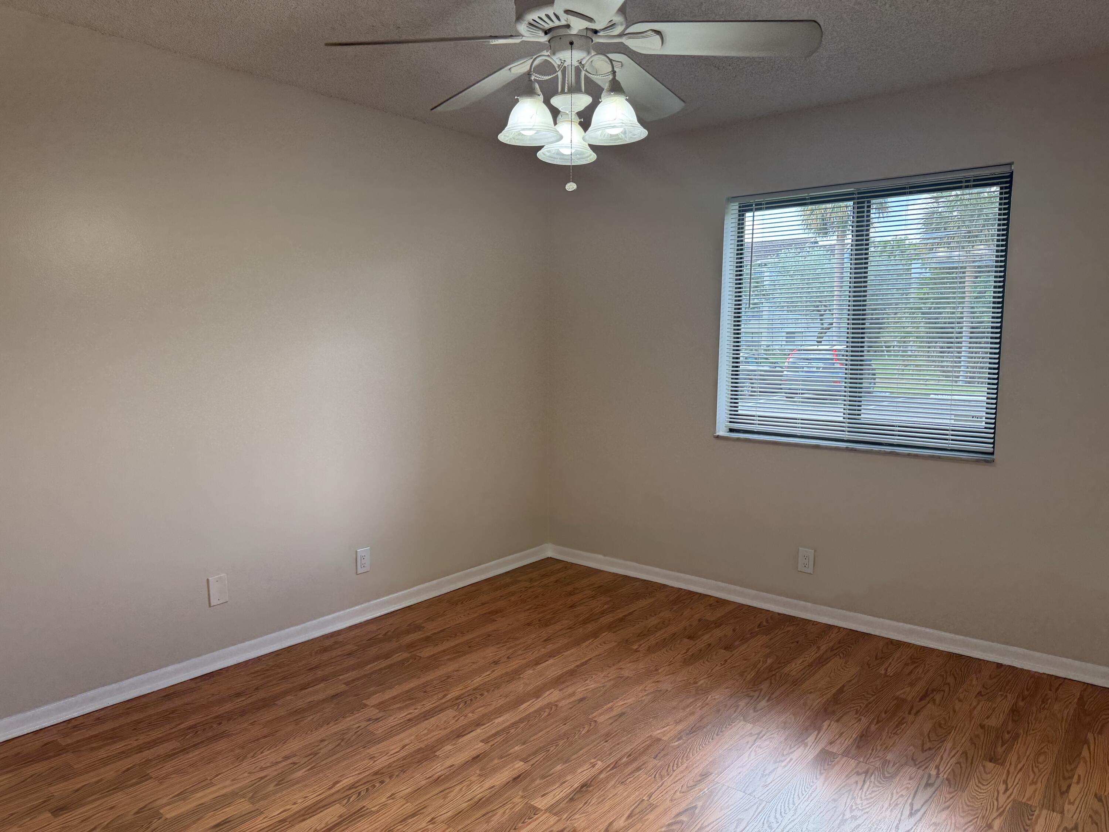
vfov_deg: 56.8
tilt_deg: -6.6
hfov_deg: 71.6
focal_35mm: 24
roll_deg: +0.2
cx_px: 554
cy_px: 416
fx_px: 769
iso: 100
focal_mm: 6.76
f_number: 1.78
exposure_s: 1/127
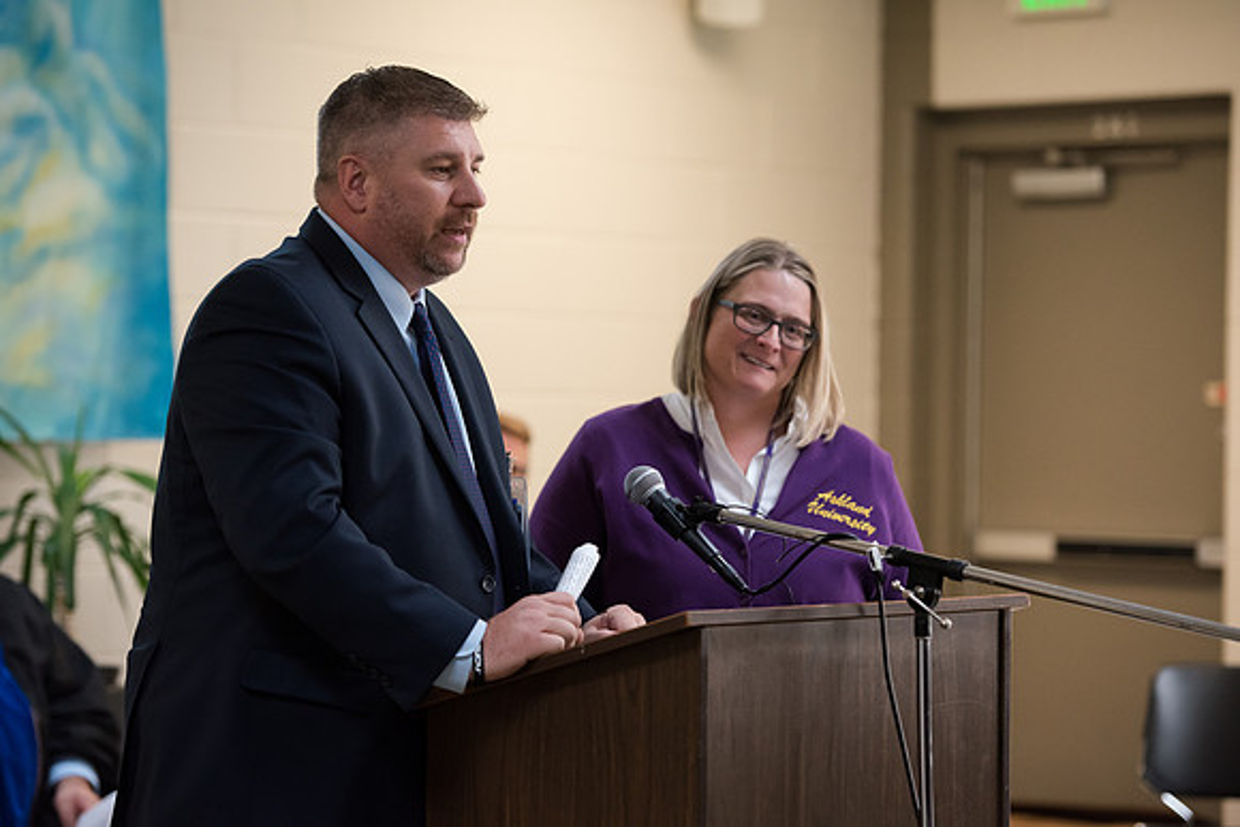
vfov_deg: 11.2
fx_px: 4203
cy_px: 414
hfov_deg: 16.8
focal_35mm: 122
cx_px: 620
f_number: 4
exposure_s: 1/200
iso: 2500
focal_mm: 122
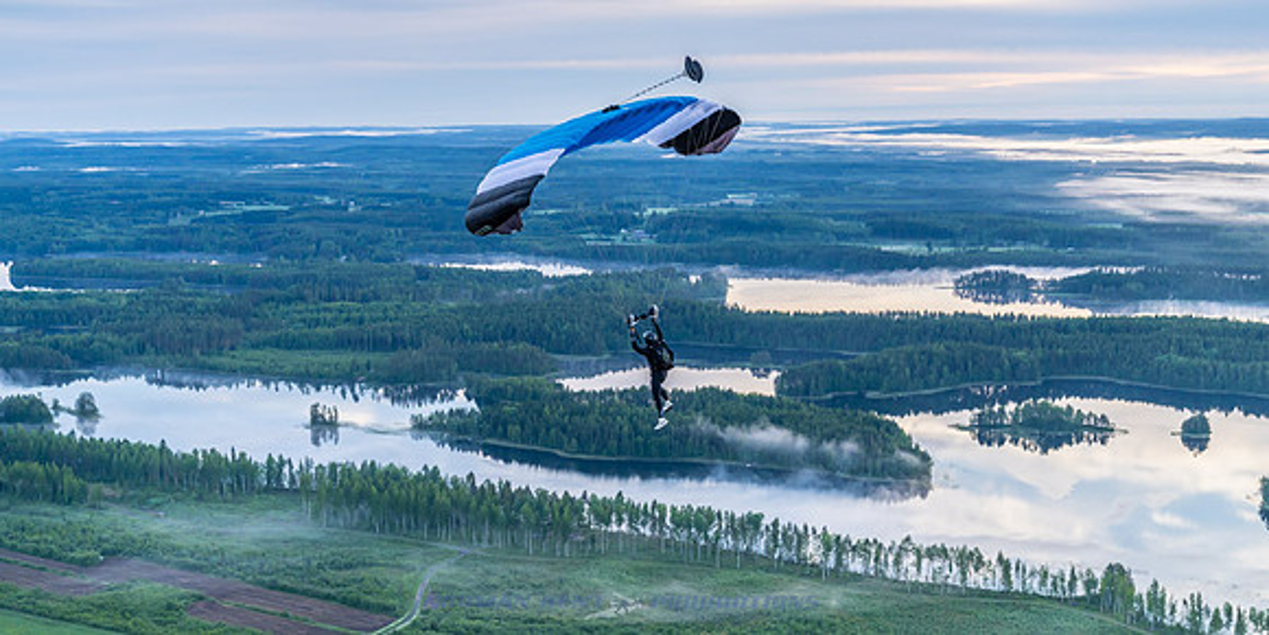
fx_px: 1674
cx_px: 626
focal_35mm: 51
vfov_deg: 21.5
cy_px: 317
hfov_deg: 41.5
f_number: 3.5
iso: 1000
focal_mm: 46
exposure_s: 1/2000
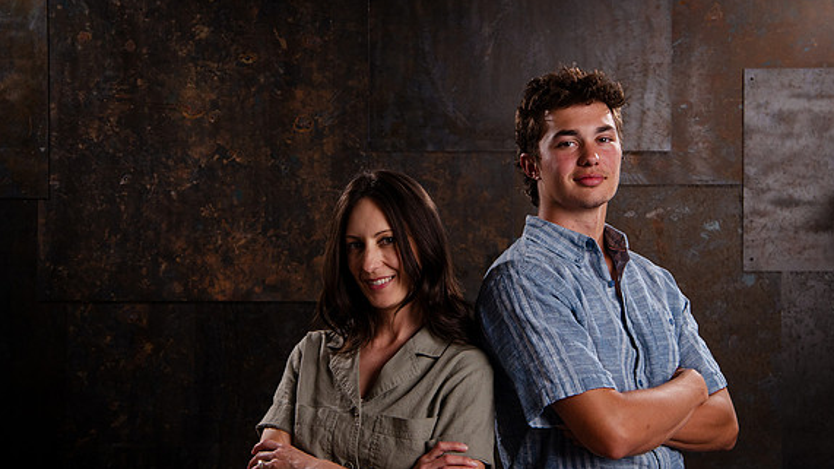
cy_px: 230
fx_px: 1437
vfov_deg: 18.5
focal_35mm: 65
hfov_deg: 32.4
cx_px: 434
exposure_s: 1/160
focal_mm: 50
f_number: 8
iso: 1000
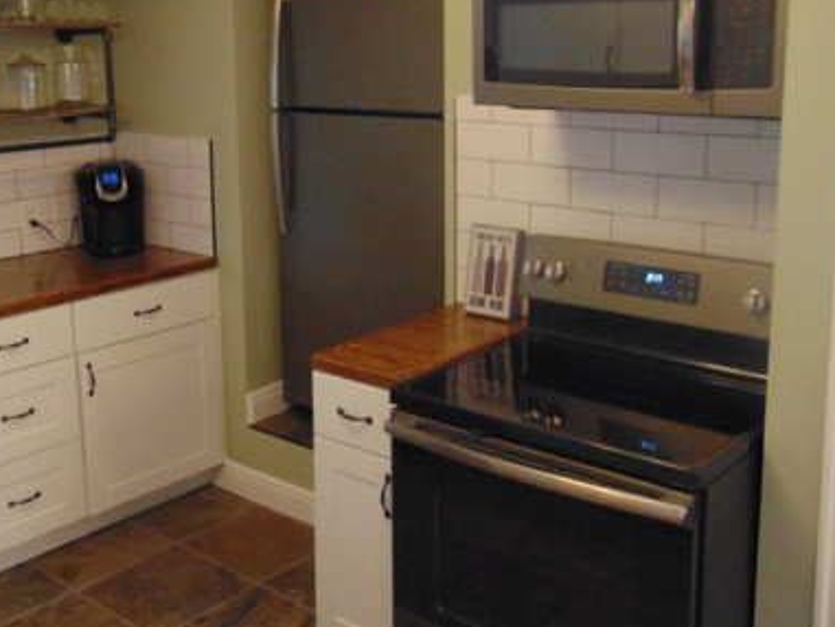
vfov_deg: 34.1
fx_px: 1013
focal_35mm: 42
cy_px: 221
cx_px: 327
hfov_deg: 44.5
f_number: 3
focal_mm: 4.5
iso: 400
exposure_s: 1/25
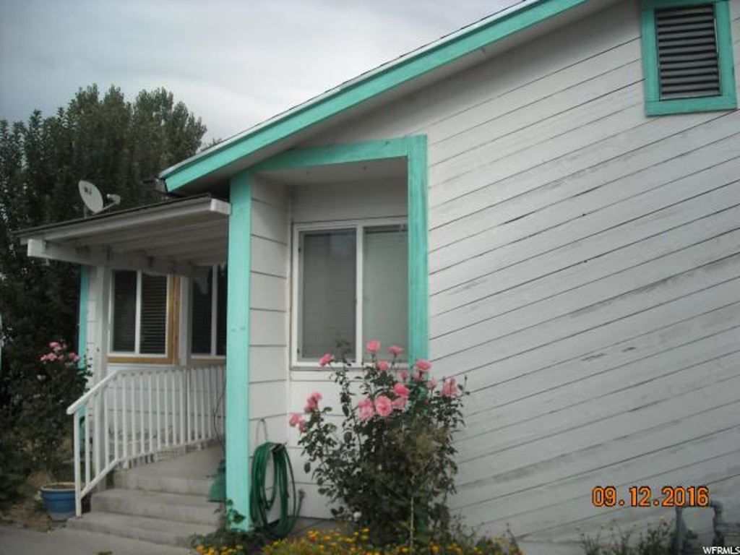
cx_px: 370
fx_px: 748
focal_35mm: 35
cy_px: 278
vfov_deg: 40.7
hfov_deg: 52.6
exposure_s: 1/250
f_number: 5.6
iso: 80
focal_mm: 5.7
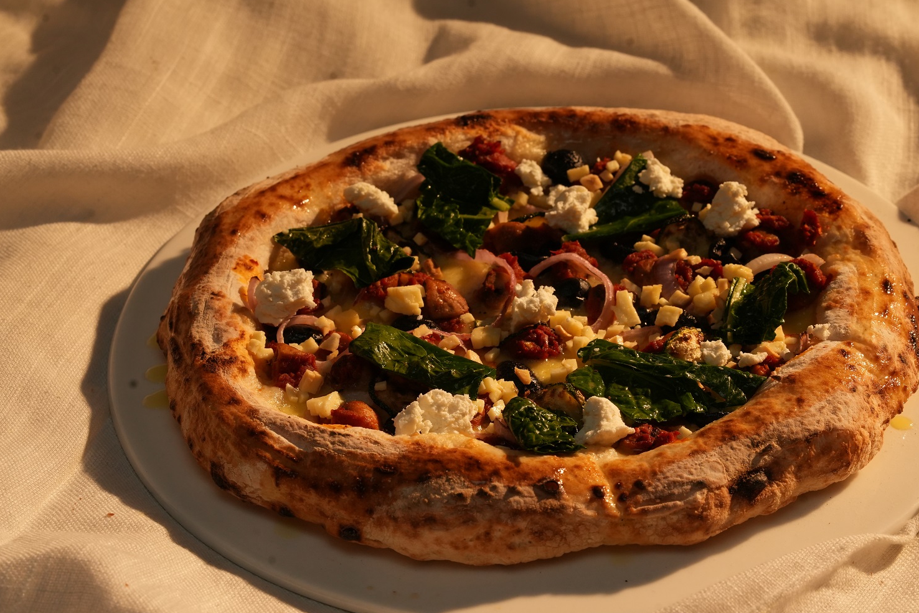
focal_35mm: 108
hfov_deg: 18.9
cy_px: 338
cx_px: 524
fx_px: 2757
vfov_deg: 12.7
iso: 1250
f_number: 11
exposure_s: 1/160
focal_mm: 91
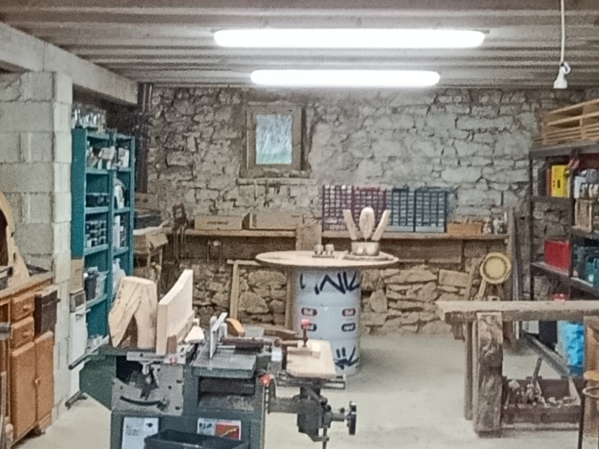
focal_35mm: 59
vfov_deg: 24.8
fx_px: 1021
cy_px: 223
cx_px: 204
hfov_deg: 32.5
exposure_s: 1/33.3
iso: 467
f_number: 2.2
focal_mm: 1.65
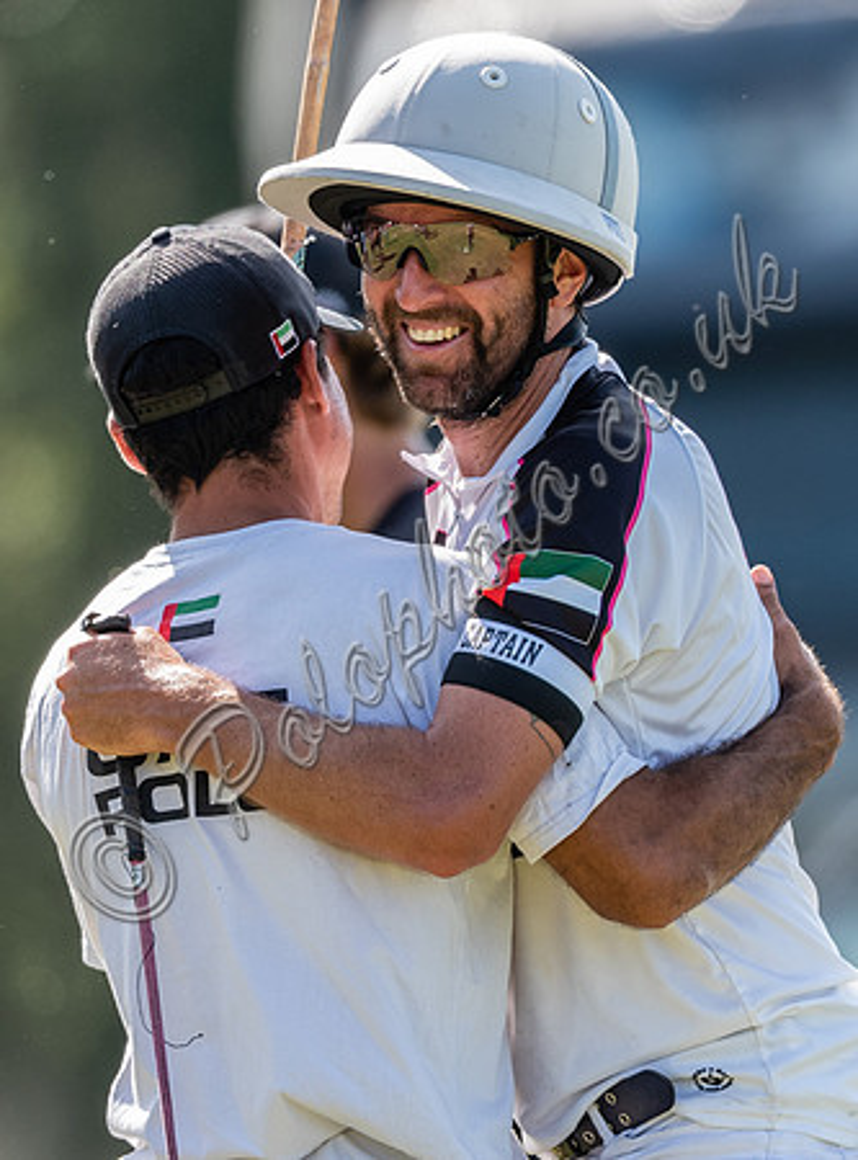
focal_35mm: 1106
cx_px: 549
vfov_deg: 1.8
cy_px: 690
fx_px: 36860
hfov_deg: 1.3
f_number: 4
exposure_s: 1/1000
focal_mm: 500
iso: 320
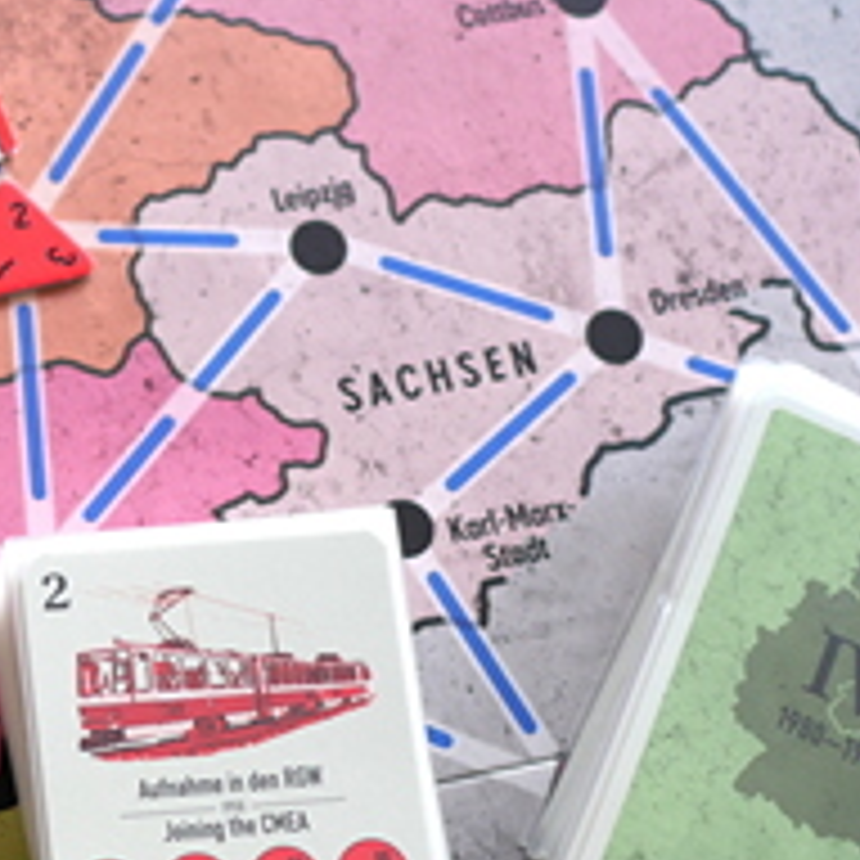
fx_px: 2502
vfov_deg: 19.5
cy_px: 486
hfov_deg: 18.2
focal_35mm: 89
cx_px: -252
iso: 200
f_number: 1.7
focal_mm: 15
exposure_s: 1/40
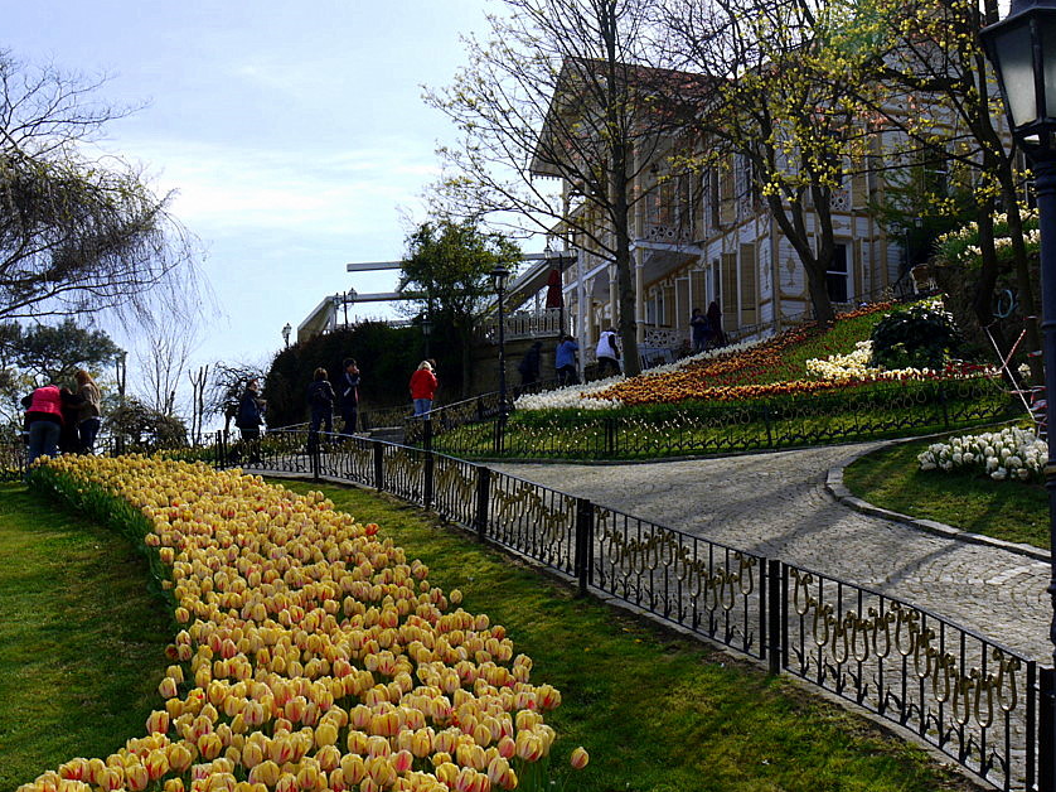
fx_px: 1342
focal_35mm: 44
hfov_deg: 42.9
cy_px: 421
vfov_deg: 32.8
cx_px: 565
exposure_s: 1/200
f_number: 8
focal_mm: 18
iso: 100
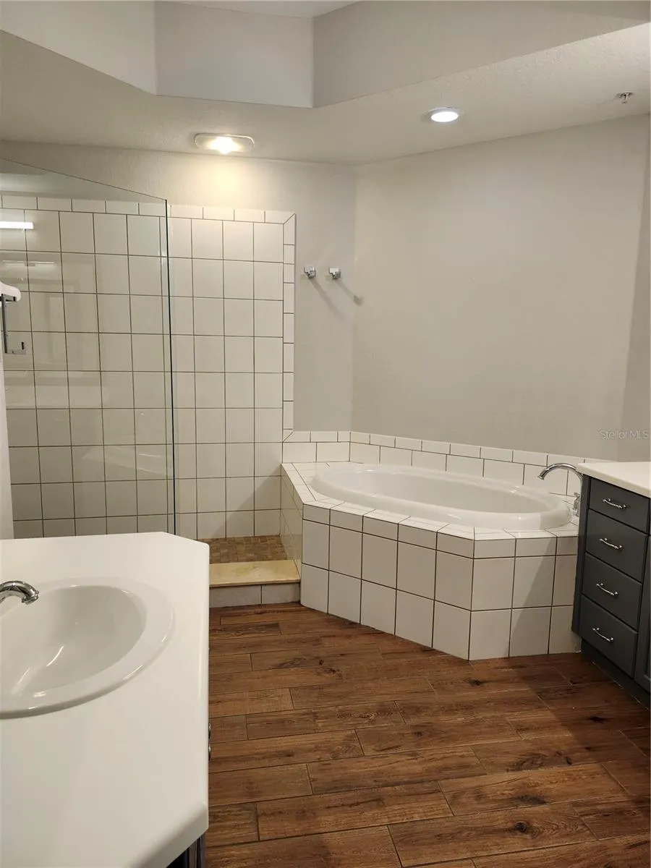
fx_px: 577
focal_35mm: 23
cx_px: 326
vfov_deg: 73.9
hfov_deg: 58.9
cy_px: 434
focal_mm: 5.54
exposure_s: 1/120
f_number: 1.8
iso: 250
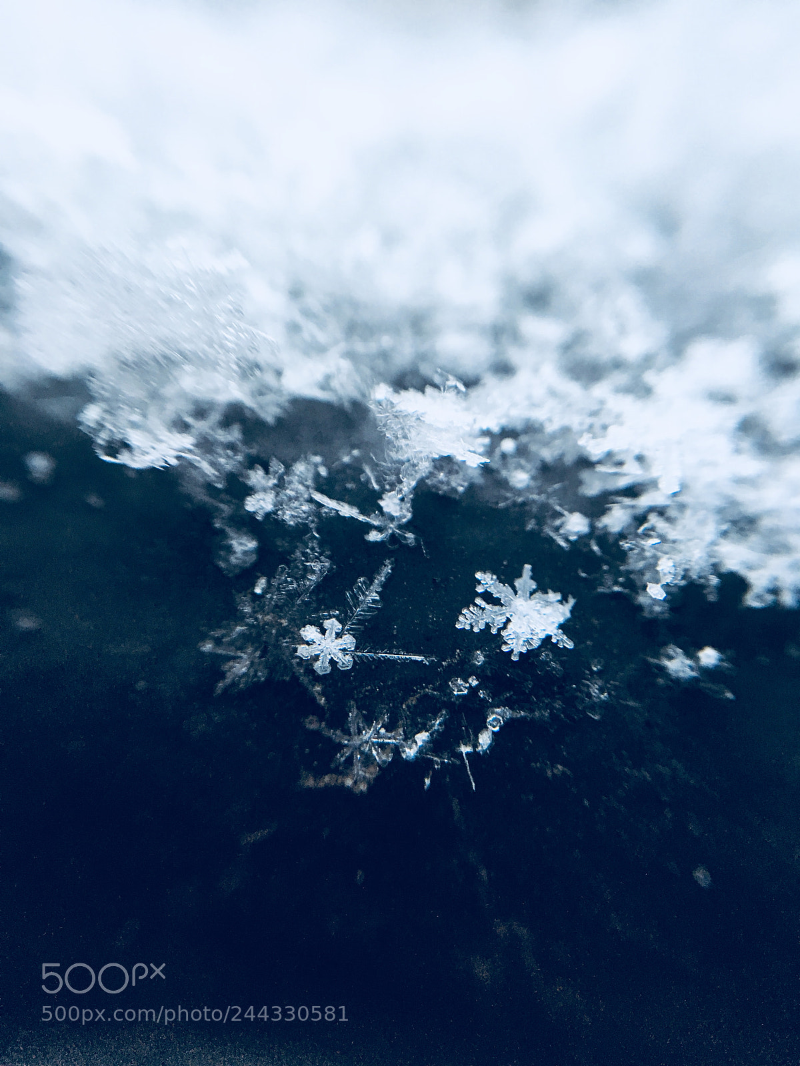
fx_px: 894
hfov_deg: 48.2
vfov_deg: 61.7
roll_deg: -7.4
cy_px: 533
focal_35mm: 29
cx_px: 400
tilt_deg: -38.7
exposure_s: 1/30
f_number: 2.2
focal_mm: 4.15
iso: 40
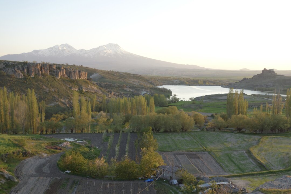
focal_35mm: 32
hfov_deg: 58.7
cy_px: 97
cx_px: 146
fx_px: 259
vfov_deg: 41.1
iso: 125
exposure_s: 1/100
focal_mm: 11.89
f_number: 4
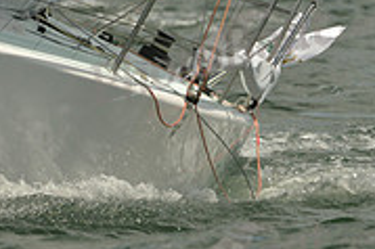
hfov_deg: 1.6
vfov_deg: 1.1
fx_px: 13519
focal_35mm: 1299
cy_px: -28
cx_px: -17
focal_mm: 400
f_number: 9
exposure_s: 1/800
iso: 200
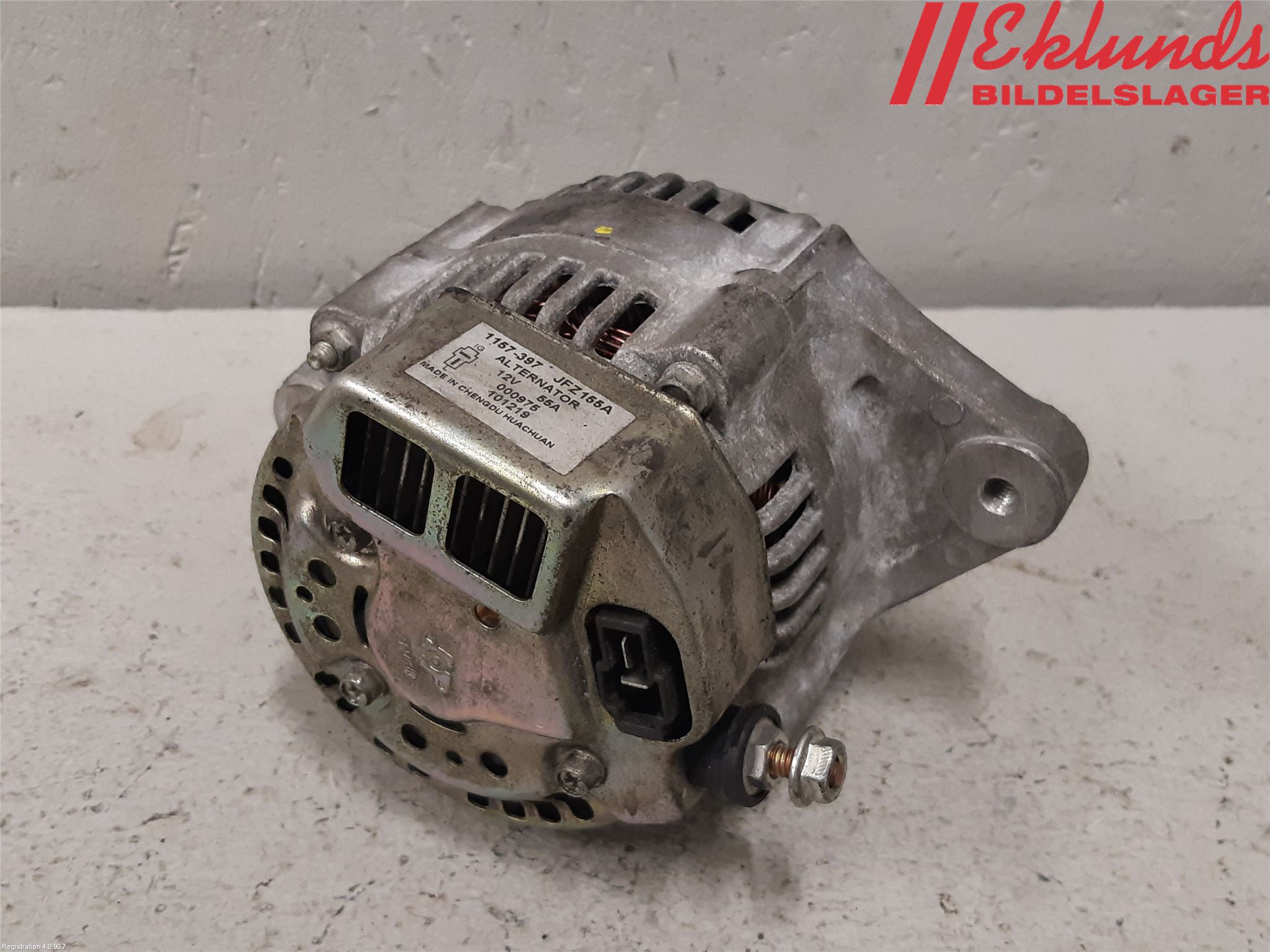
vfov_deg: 53.1
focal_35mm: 26
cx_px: 635
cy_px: 476
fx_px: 954
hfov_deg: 67.3
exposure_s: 1/50
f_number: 1.7
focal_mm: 3.93
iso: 160
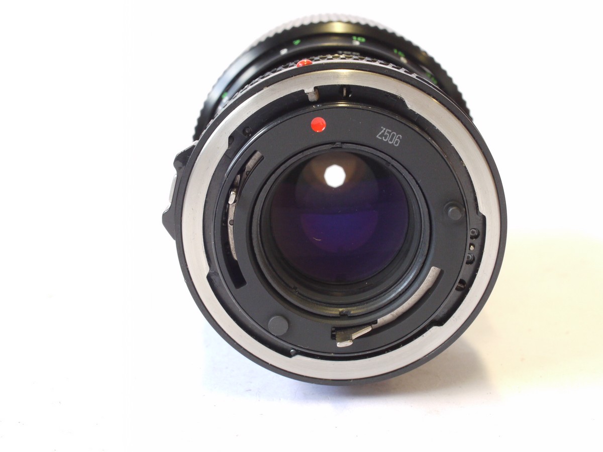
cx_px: 302
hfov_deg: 32.2
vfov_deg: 24.4
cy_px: 226
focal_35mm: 60
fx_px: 1045
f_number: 10
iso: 800
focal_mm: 30
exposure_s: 1/20
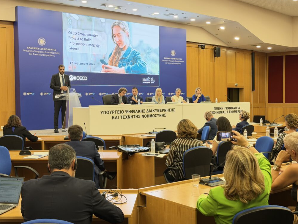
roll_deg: +0.7
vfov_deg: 29.7
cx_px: 148
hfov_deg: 38.9
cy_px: 111
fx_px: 422
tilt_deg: -2.3
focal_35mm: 49
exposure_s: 1/120
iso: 320
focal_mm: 6.76
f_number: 1.78
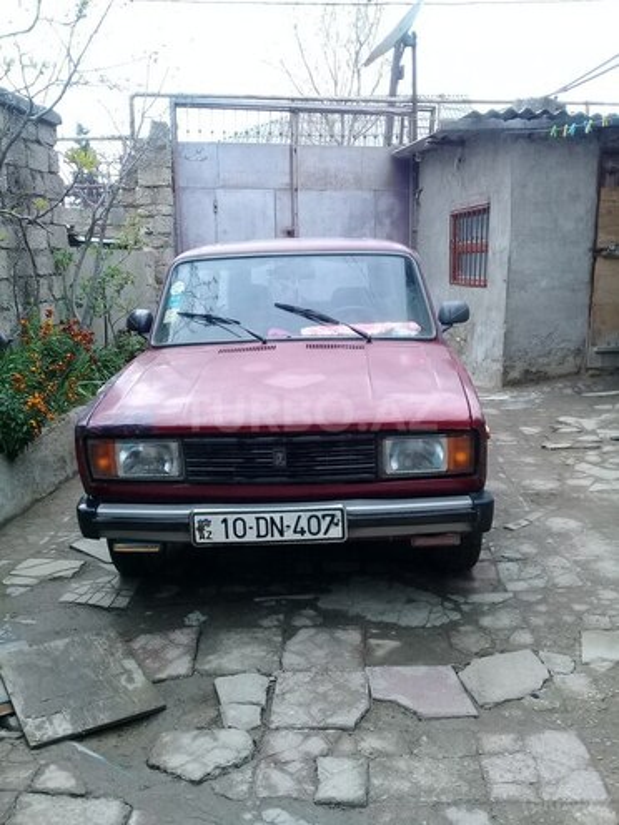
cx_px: 310
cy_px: 412
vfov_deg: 58.4
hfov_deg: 45.4
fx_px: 739
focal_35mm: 31
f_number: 2.2
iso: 64
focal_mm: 3.3
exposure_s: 1/352
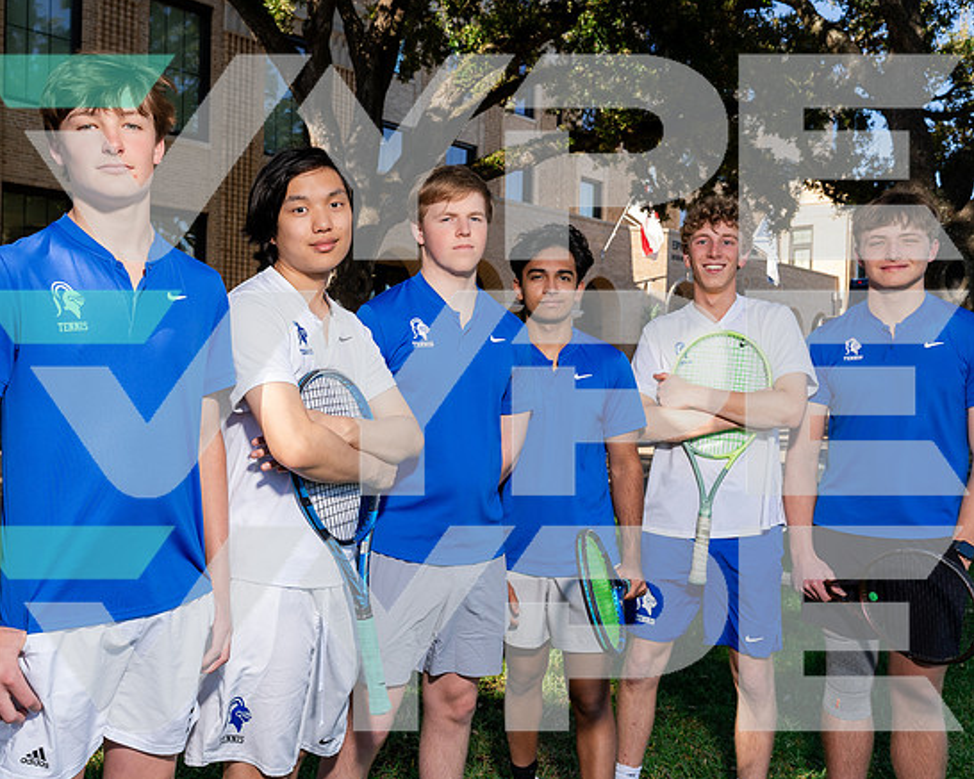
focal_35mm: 34
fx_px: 980
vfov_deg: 43.4
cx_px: 407
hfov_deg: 52.6
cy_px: 395
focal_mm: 28
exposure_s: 1/250
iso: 250
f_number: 8
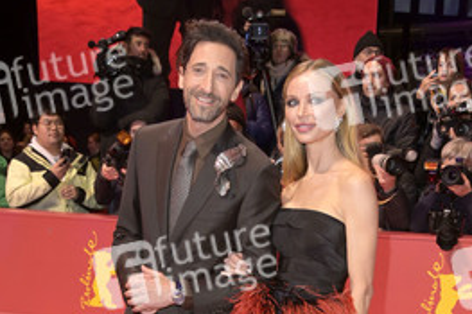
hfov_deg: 26.7
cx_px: 237
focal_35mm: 76
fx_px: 996
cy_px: 357
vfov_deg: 17.3
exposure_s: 1/160
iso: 1250
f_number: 5.6
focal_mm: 50
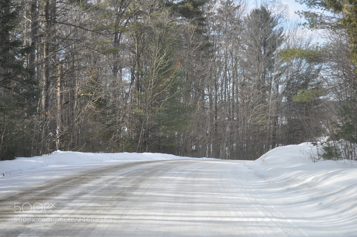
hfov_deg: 24.6
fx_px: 817
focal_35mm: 82
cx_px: 178
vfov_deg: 16.5
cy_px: 118
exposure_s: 1/1000
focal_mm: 55
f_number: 4
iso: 400
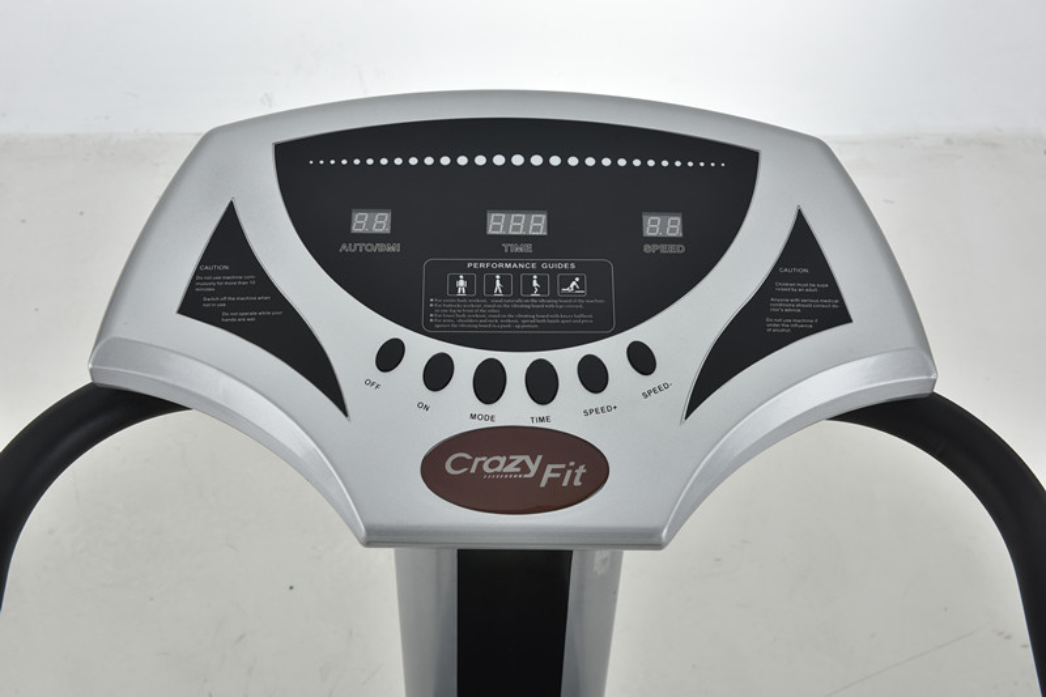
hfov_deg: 41.1
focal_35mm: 48
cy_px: 348
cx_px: 523
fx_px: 1394
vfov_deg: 28.1
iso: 100
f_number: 13
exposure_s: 1/125
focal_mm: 48
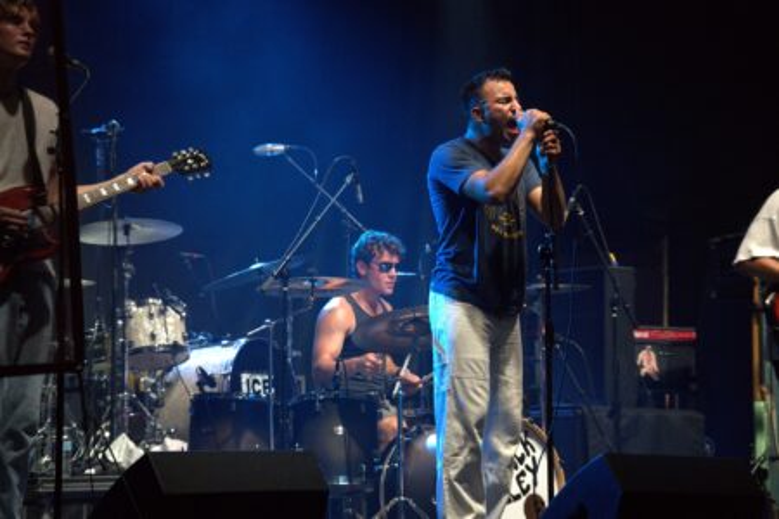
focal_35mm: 148
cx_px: 390
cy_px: 260
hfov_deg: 13.9
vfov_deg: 9.3
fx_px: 3202
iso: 12800
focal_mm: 148
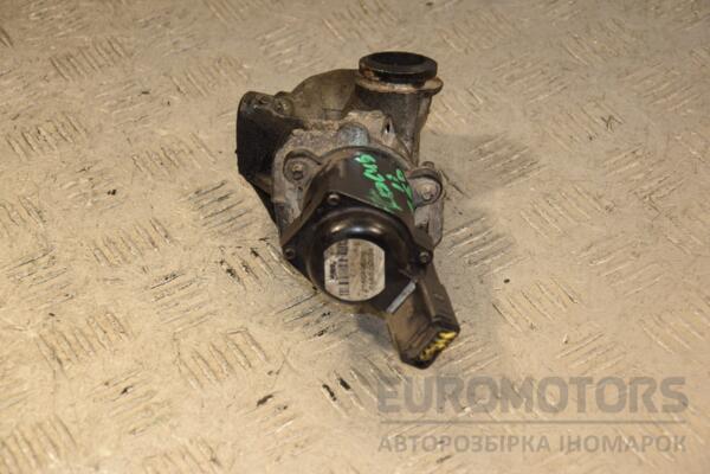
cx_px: 355
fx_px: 1834
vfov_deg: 14.7
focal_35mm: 93
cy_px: 237
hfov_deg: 21.9
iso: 800
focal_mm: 62
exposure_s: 1/200
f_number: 5.6
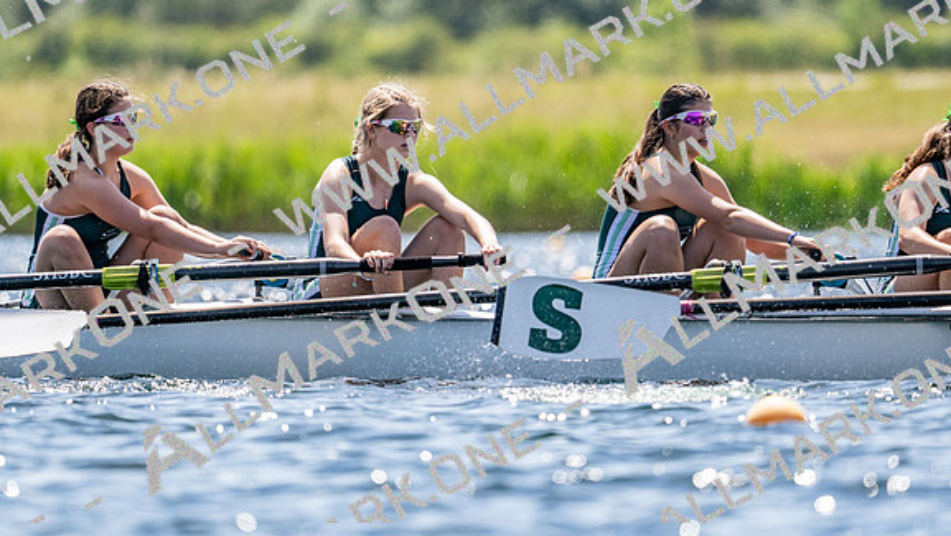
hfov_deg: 3.4
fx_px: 15917
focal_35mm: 631
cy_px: 241
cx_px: 476
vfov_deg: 1.9
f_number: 4.5
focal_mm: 400
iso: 220
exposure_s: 1/2500
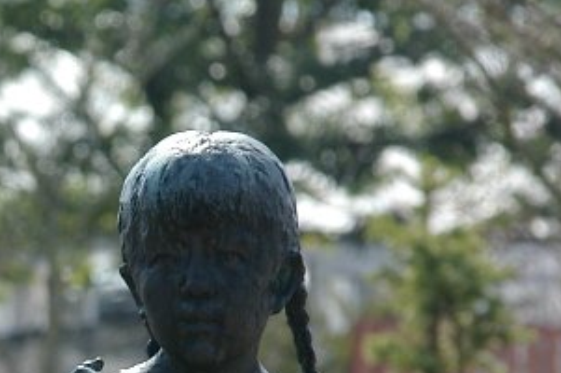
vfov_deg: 1.4
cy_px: 408
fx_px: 15504
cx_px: 6
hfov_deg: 2.1
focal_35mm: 996
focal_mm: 200
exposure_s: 1/100
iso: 200
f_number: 11
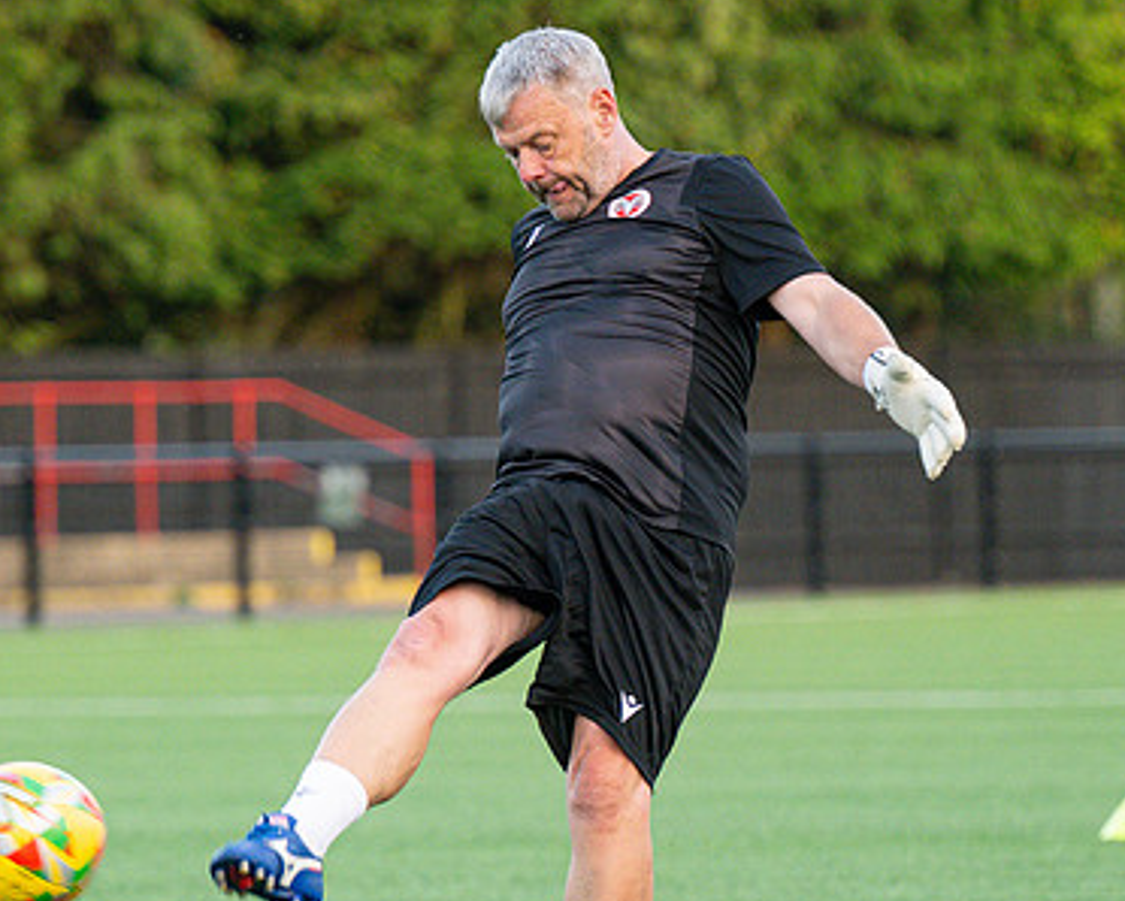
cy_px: 594
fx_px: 13425
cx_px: 551
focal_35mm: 403
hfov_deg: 4.8
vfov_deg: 3.8
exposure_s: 1/800
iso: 2000
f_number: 4
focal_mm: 190
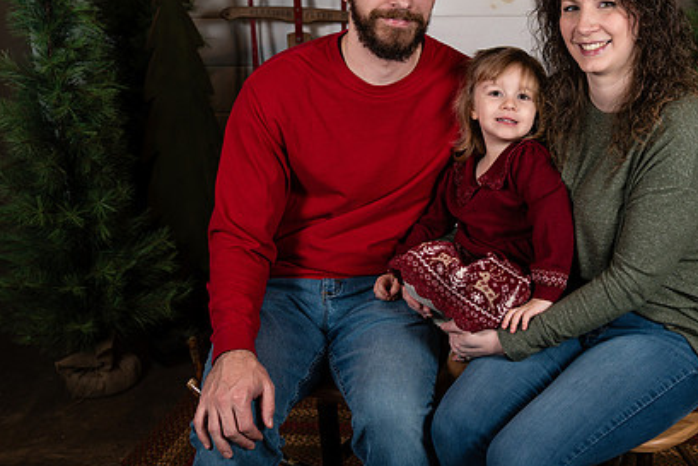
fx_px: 892
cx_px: 510
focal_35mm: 46
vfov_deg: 29.2
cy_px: 180
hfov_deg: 41.7
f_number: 4
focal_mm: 30
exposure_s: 1/250
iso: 400
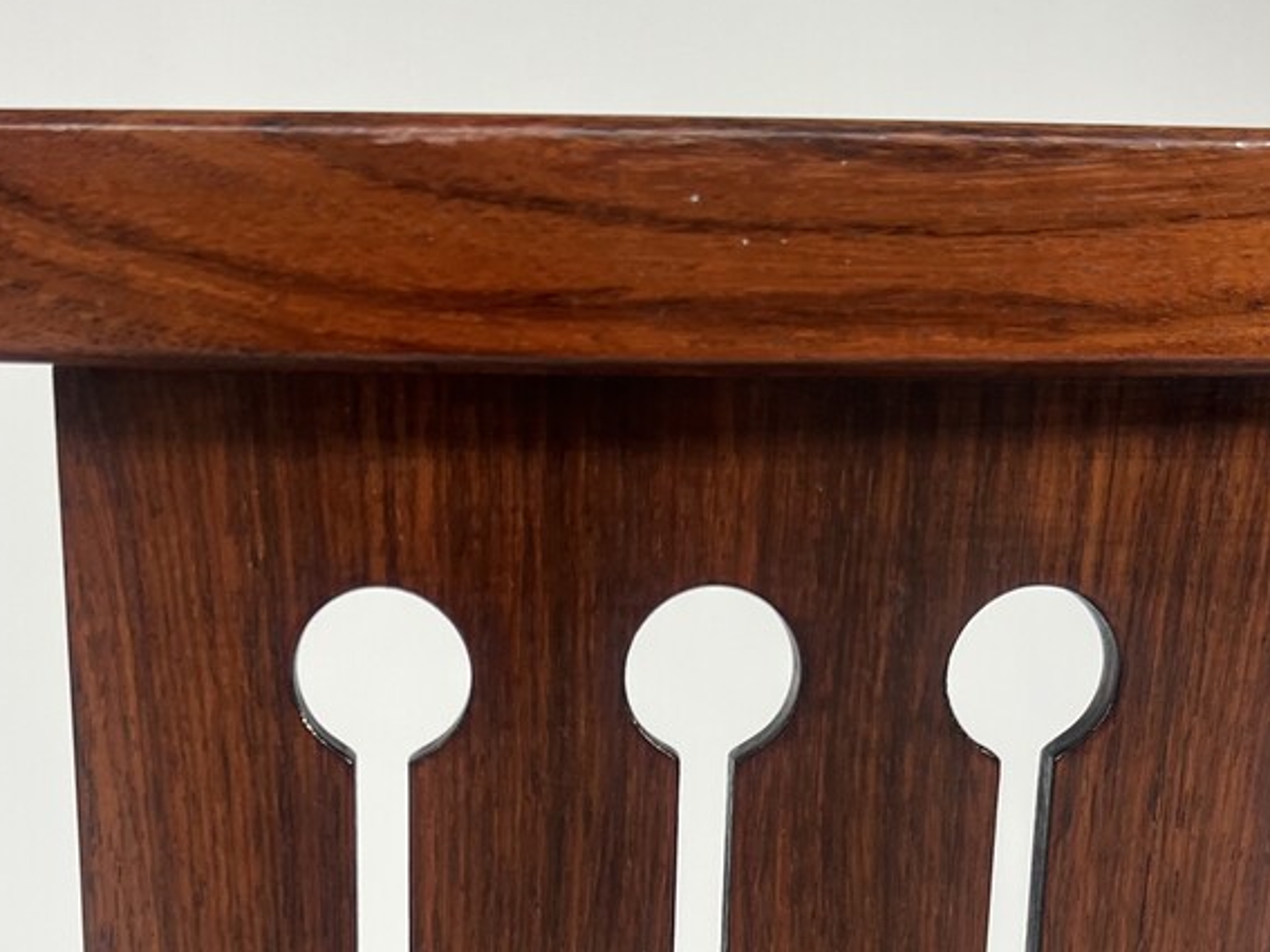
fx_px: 2017
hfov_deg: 34.9
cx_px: 587
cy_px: 900
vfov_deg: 25.5
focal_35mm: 55
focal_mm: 5.7
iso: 125
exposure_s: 1/119
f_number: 1.5
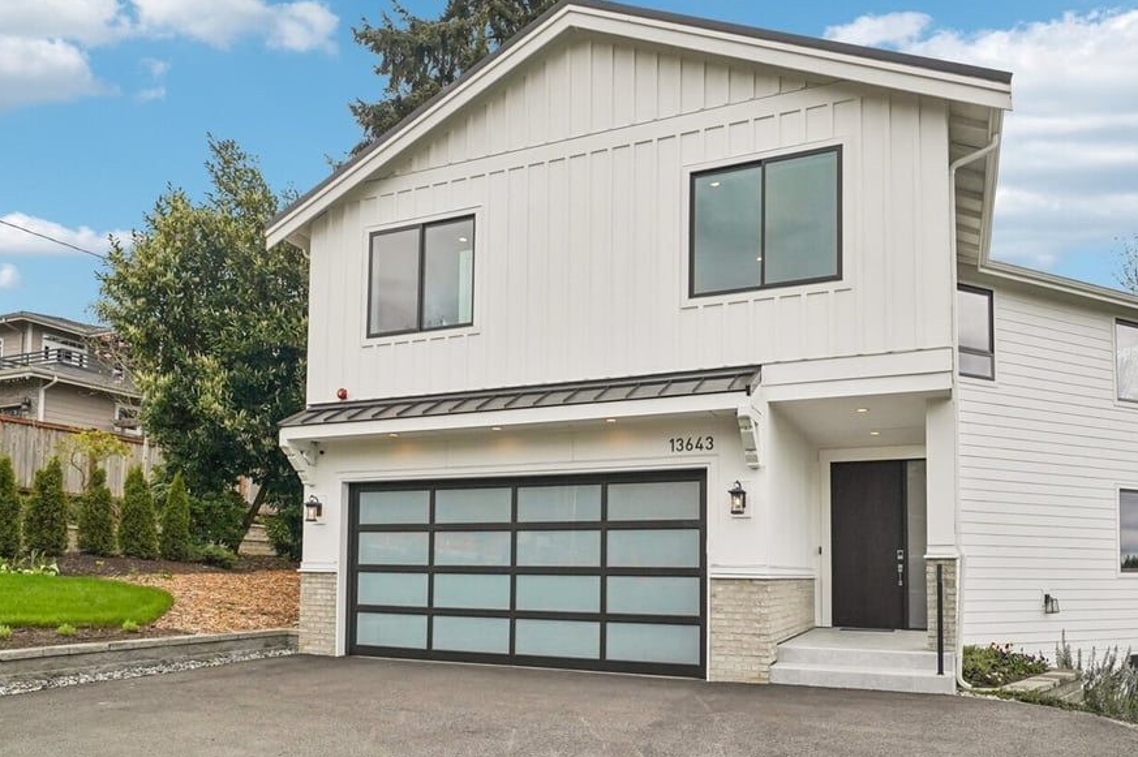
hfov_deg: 78.4
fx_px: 695
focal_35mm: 22
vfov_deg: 57.2
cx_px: 620
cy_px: 367
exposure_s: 1/1600
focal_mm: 16
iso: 1600
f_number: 8
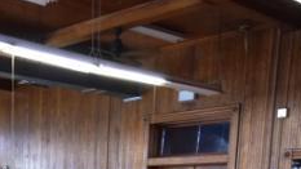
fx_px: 551
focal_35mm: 69
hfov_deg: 29.5
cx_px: 39
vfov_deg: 15.0
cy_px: 314
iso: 500
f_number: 4.5
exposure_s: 1/15
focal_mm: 10
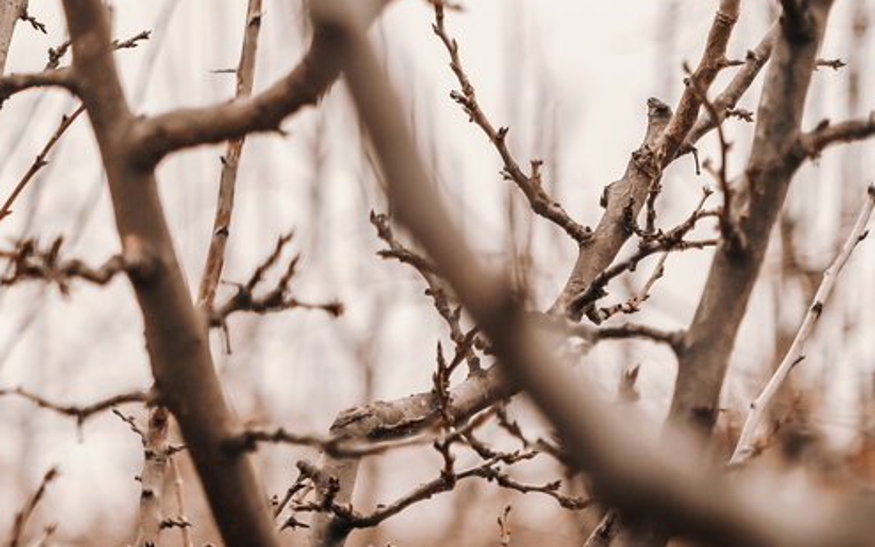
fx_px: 6893
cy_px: 569
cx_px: -879
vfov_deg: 4.5
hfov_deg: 7.0
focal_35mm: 289
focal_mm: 70
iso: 200
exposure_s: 1/1000
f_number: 2.8
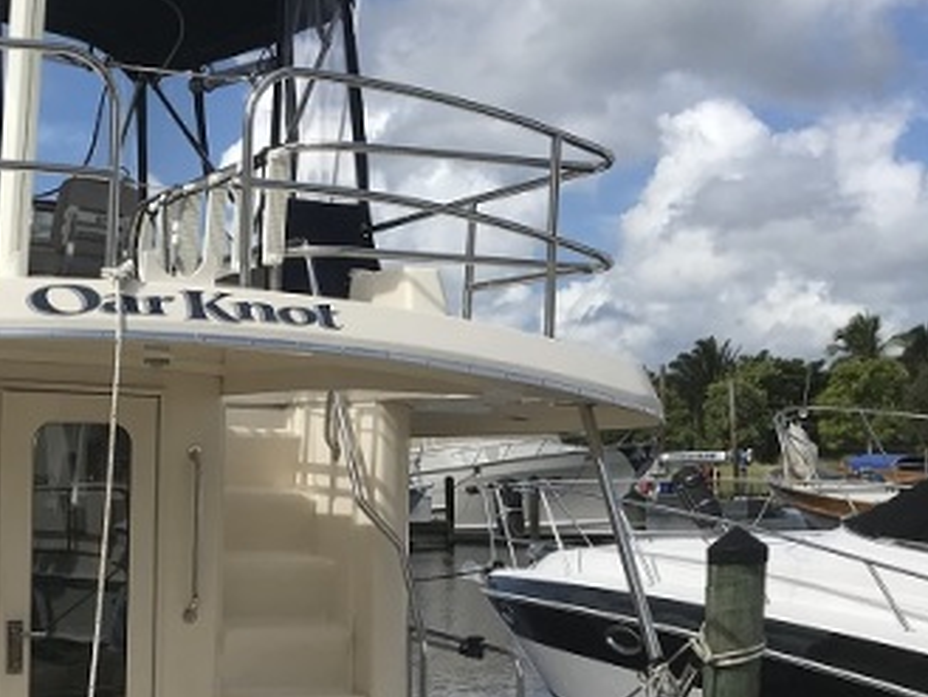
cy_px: 553
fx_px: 1824
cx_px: 161
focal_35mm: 68
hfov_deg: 27.9
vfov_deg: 21.4
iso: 20
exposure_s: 1/4808
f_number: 1.8
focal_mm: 3.99
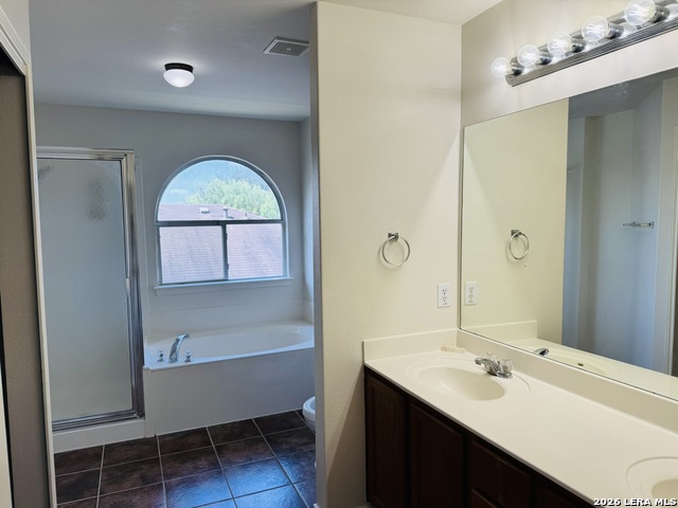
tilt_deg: -4.2
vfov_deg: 56.8
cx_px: 339
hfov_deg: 71.6
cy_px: 254
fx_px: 470
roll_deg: +1.3
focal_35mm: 24
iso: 64
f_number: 1.78
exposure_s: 1/235
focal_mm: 6.76
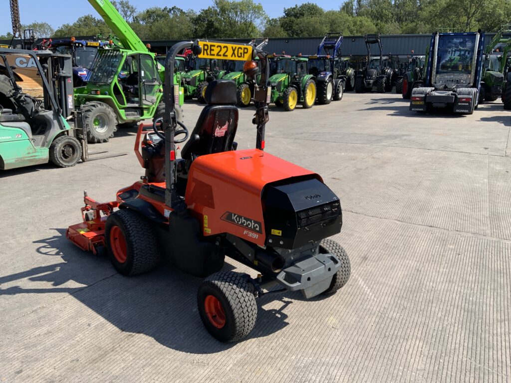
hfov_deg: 61.7
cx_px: 256
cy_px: 192
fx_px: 428
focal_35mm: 29
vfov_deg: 48.2
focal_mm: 3
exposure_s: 1/1279
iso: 16
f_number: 1.8
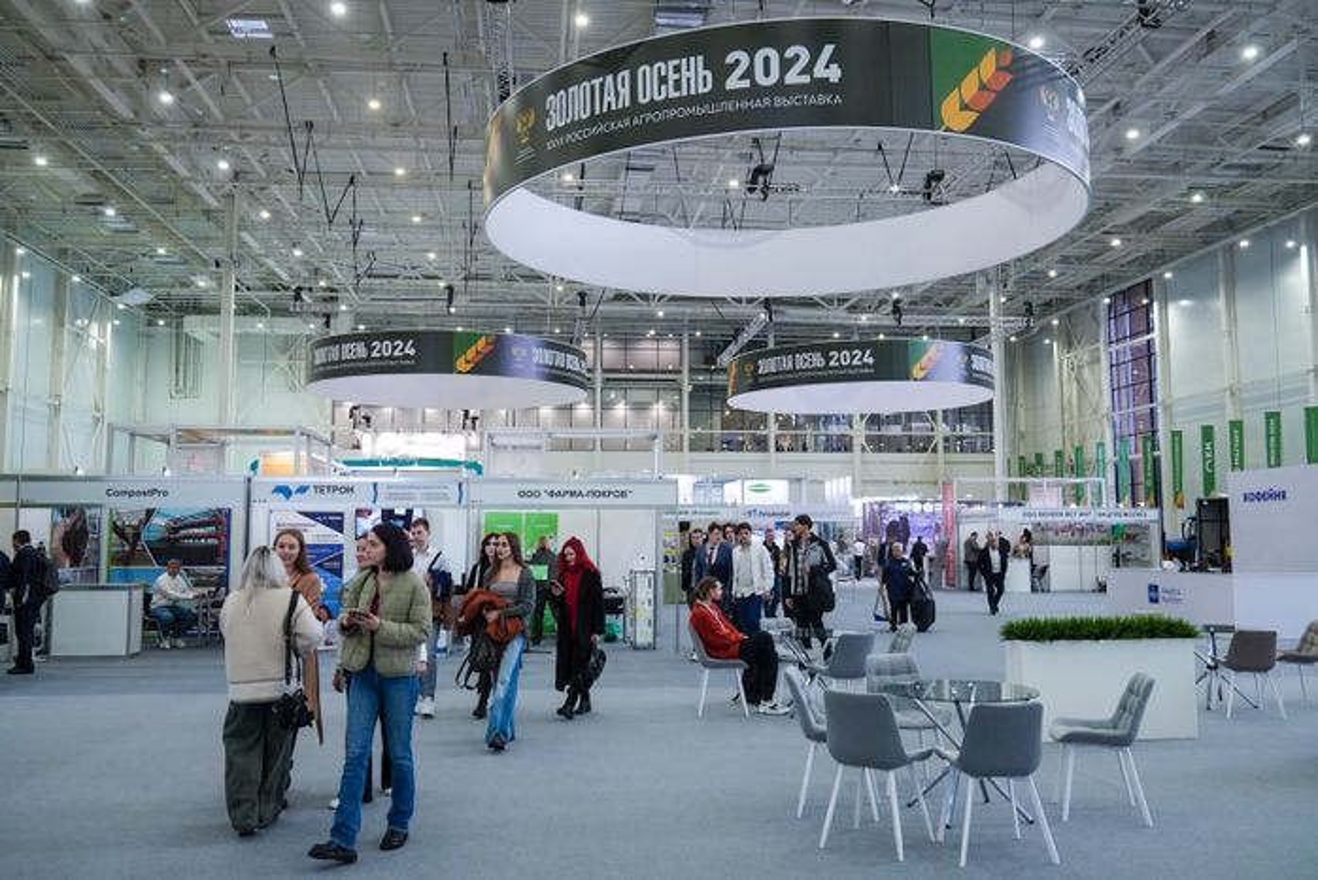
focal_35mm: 30
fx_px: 1099
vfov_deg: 43.6
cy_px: 440
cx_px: 659
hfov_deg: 61.9
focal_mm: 30
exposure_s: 1/250
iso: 1000
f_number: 4
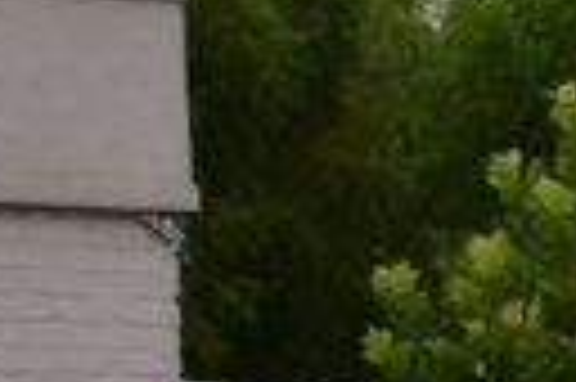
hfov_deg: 5.4
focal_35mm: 371
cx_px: 1228
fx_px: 5928
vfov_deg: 3.6
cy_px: 1002
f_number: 10
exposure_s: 1/320
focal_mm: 31
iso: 400
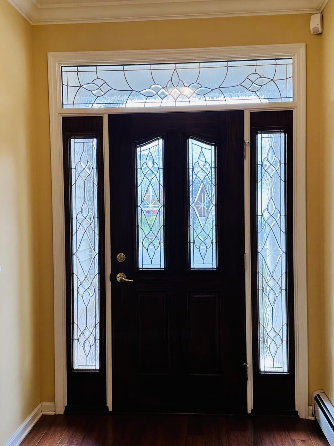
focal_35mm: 38
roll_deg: +1.6
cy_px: 223
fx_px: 489
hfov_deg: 37.7
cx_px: 168
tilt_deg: -1.5
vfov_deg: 49.0
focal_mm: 6.86
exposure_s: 1/120
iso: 80
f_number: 1.78
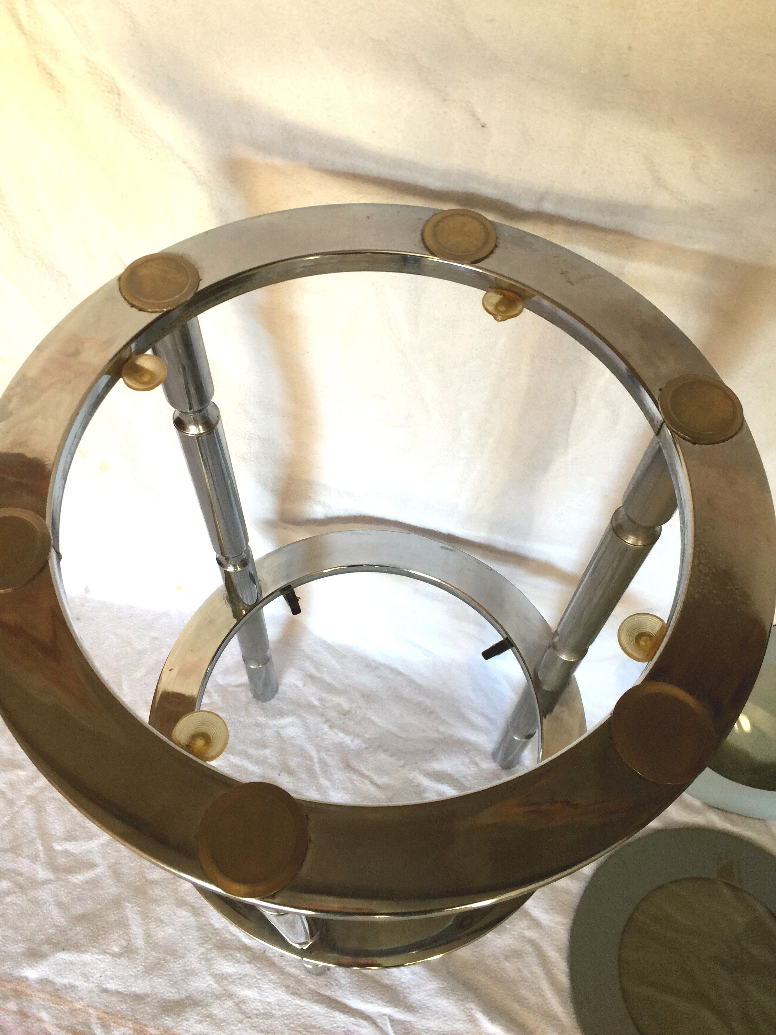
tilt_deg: -60.0
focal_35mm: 29
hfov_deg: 48.2
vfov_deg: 61.7
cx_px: 388
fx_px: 867
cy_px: 518
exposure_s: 1/33
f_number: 2.2
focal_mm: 4.15
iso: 40
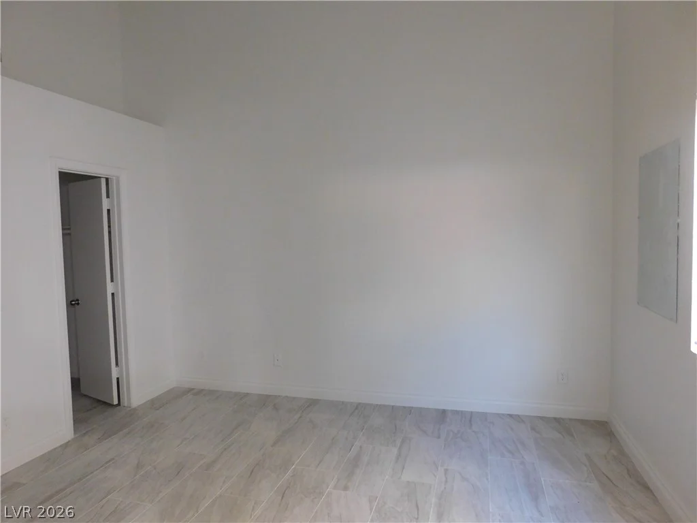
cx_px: 348
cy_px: 262
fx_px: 463
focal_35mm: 23
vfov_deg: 58.9
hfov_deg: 73.9
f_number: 3
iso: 360
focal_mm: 4
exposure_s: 1/30
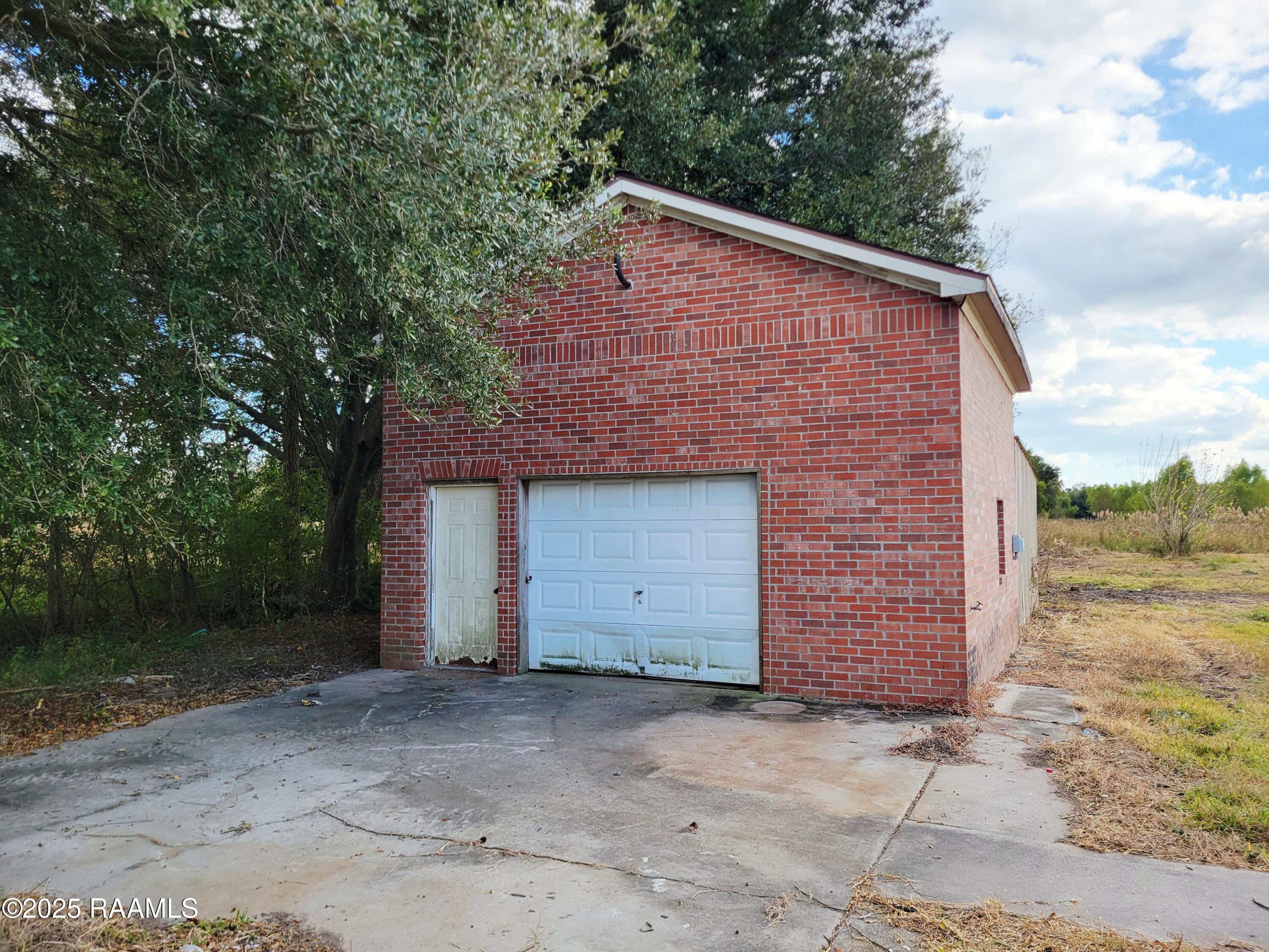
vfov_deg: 53.1
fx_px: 953
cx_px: 634
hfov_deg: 67.3
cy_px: 476
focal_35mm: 26
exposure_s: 1/526
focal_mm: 5.4
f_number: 1.8
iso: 40
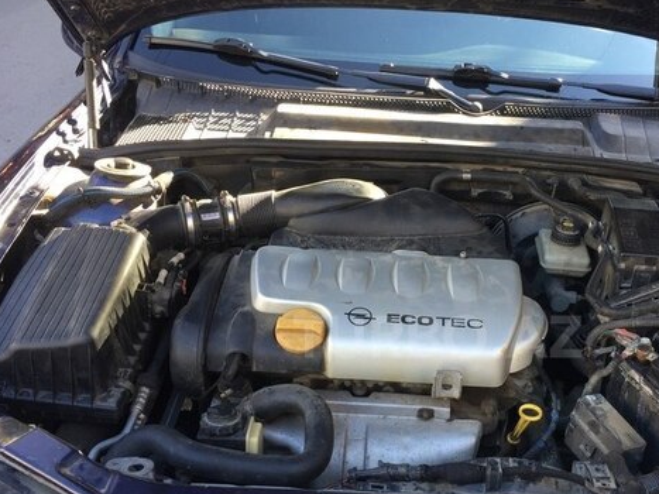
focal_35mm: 41
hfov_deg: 45.1
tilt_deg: -29.9
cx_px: 437
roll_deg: -4.5
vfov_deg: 34.7
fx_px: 780
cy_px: 337
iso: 40
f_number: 2.2
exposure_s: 1/100
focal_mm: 4.15
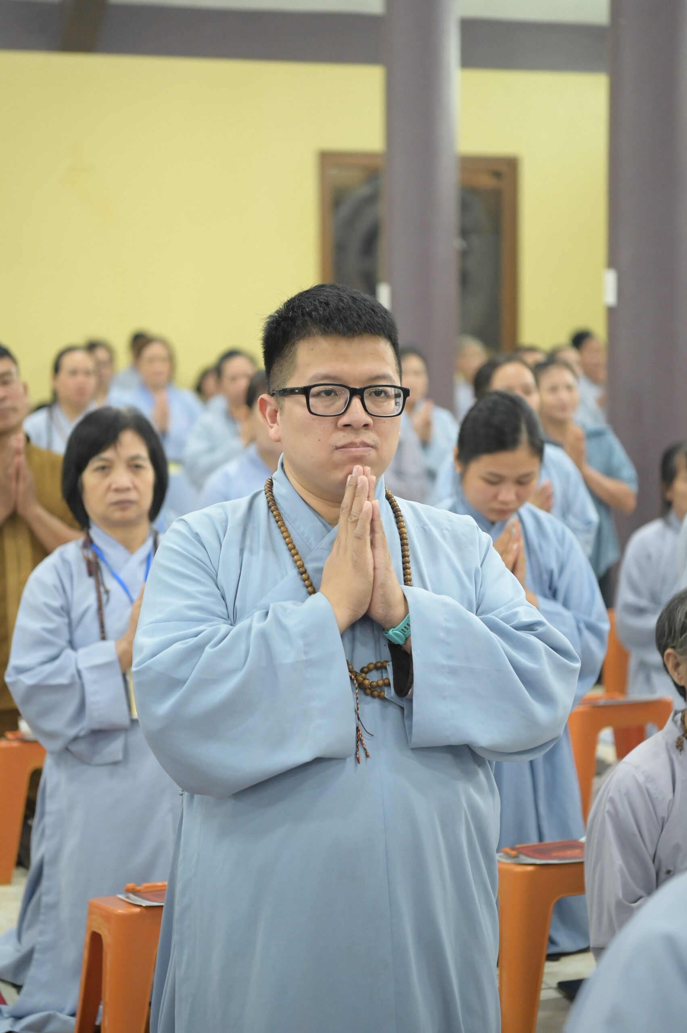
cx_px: 344
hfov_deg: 19.4
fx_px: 2007
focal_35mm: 70
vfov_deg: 28.9
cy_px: 516
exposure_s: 1/200
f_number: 2.8
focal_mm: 70
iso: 4000
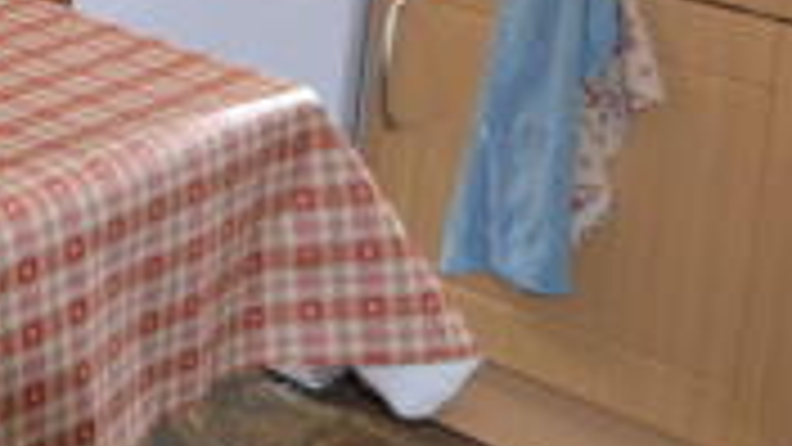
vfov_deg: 12.7
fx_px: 1847
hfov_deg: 21.2
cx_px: -317
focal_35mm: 88
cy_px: -309
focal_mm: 15
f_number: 4
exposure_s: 1/100
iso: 400
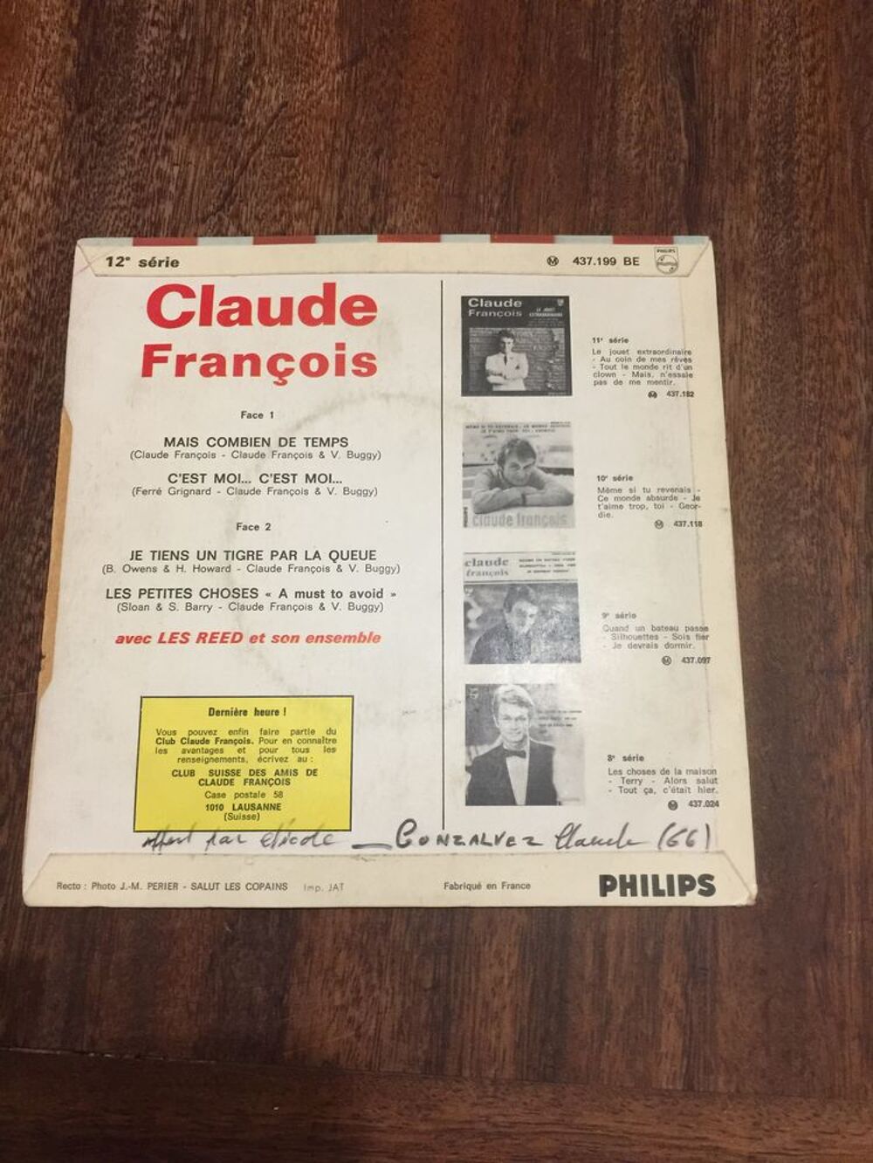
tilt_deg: -77.6
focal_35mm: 29
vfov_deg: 61.7
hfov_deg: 48.2
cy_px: 582
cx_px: 436
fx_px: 975
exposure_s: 1/17
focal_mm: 4.15
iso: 160
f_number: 2.2
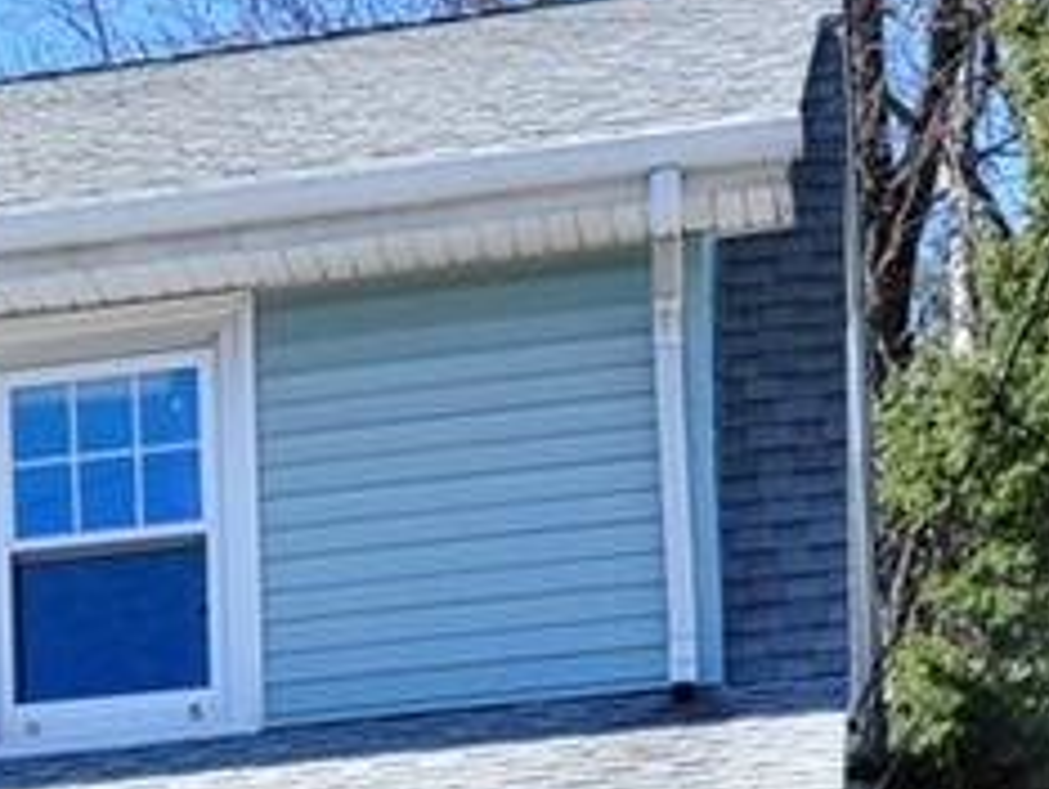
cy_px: 1307
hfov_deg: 15.0
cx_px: -282
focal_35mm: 126
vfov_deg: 11.2
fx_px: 3822
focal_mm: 20
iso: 400
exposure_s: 1/400
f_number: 8
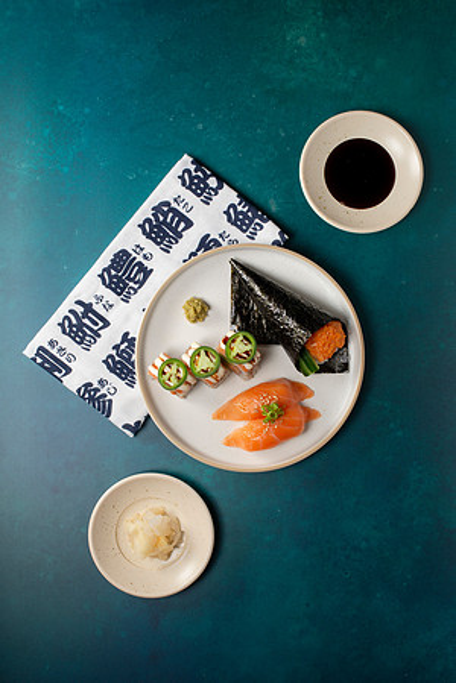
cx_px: 228
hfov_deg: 27.0
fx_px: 950
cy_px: 342
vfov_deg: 39.6
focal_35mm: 50
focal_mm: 50
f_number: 11
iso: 250
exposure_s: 1/200
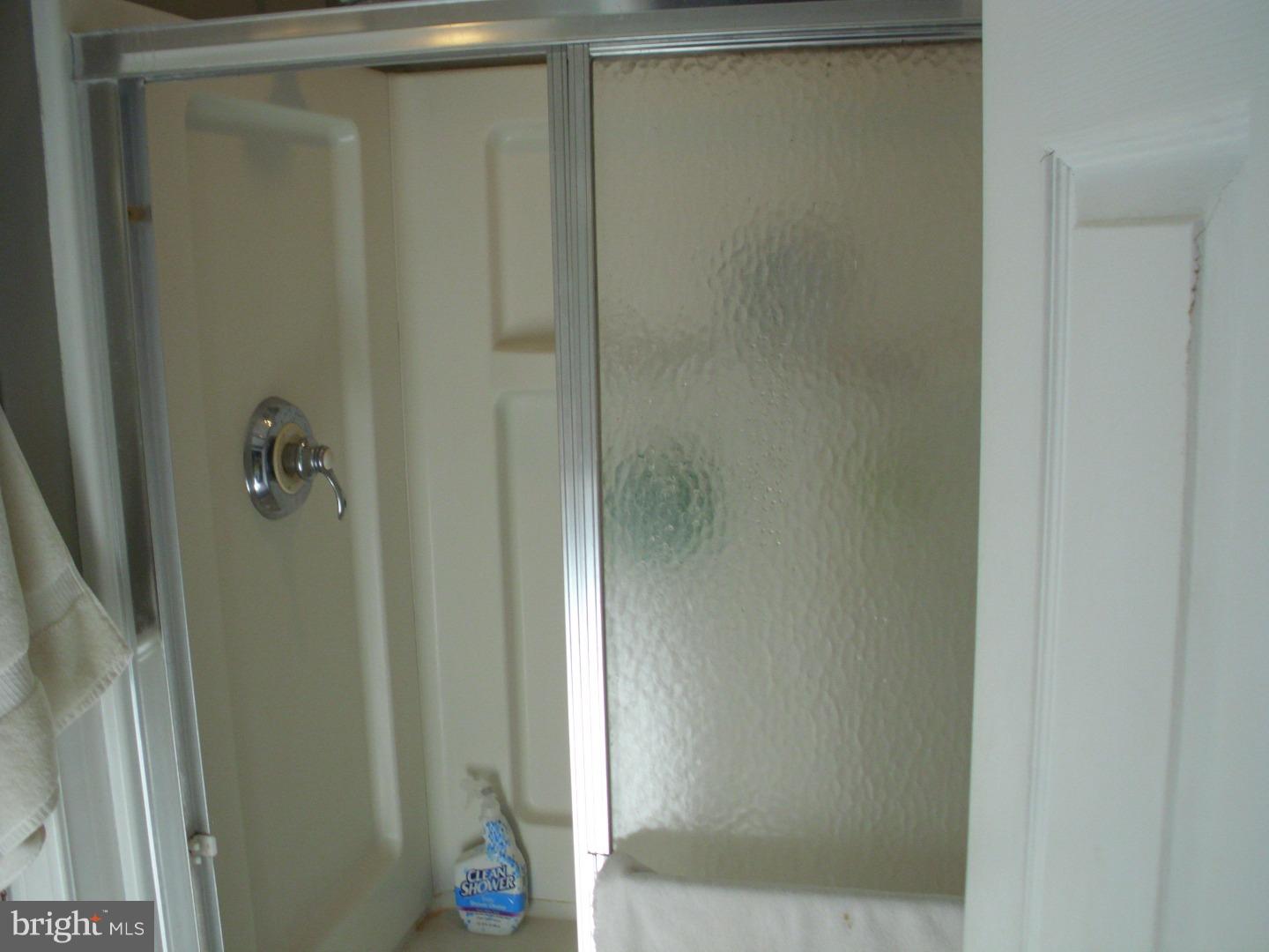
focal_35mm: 38
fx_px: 1393
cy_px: 476
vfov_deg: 37.7
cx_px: 634
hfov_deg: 49.0
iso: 200
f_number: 2.9
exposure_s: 1/60
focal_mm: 6.3
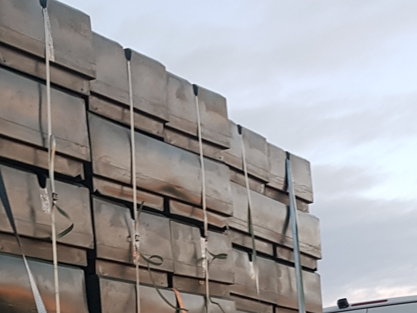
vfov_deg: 15.6
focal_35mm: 90
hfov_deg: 21.8
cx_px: 198
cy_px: 412
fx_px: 1084
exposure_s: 1/100
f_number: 1.7
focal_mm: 4.2
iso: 100
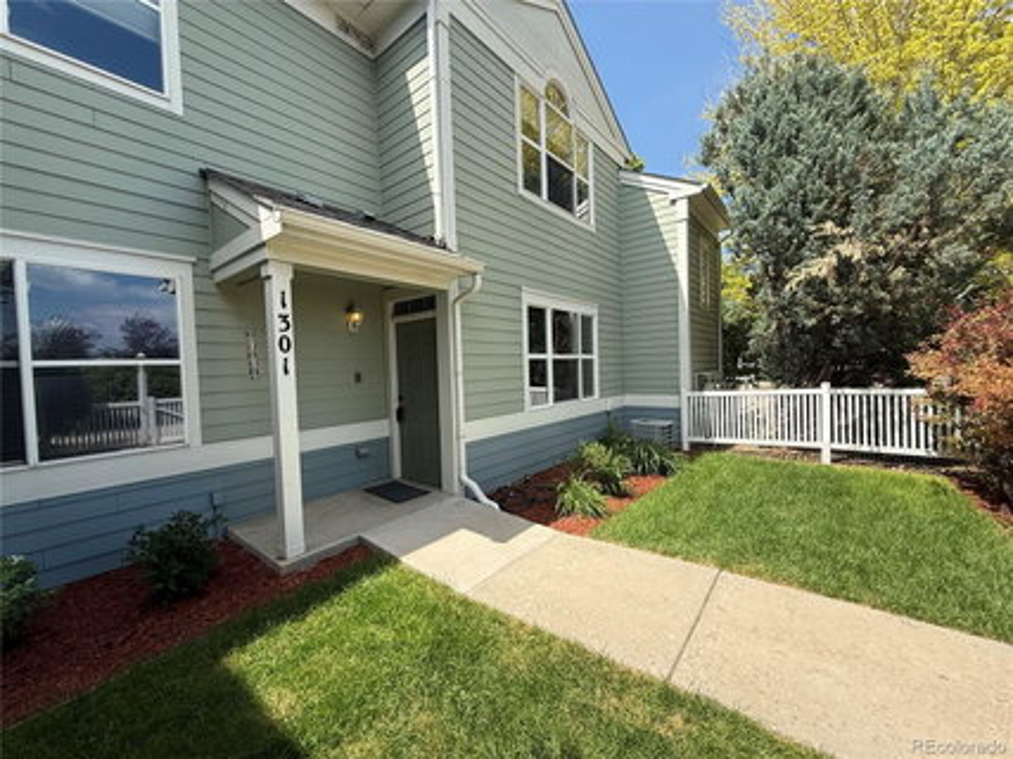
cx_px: 506
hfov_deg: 102.1
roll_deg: +1.8
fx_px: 410
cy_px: 380
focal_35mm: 14
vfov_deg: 85.6
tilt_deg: -1.3
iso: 50
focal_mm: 2.22
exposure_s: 1/942
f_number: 2.2
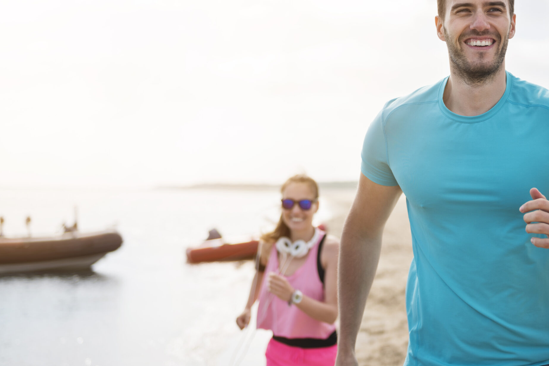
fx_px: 1053
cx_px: 334
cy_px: 139
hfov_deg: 29.1
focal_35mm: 69
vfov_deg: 19.7
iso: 100
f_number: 2.8
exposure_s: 1/1600
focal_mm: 50
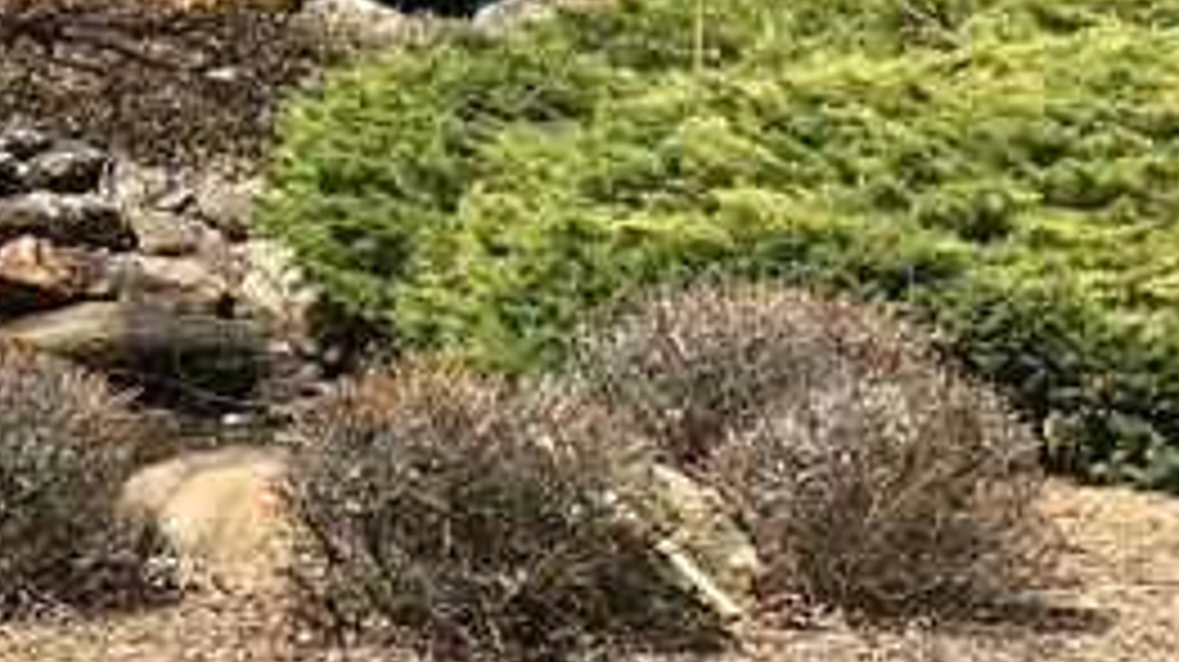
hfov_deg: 14.4
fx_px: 4124
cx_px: -900
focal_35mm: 132
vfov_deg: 9.1
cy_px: 590
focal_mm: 3.3
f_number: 2.4
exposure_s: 1/622
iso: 25
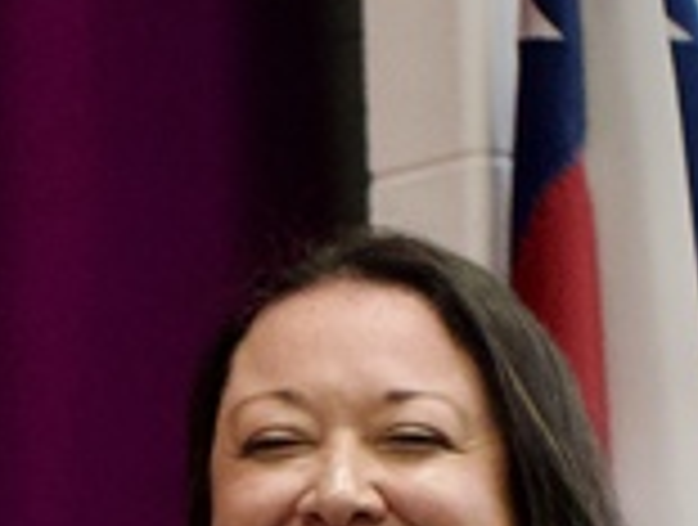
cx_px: -432
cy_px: 1126
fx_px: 5760
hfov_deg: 6.8
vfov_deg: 5.1
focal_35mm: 285
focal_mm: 45
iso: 5000
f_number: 4.5
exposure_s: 1/160
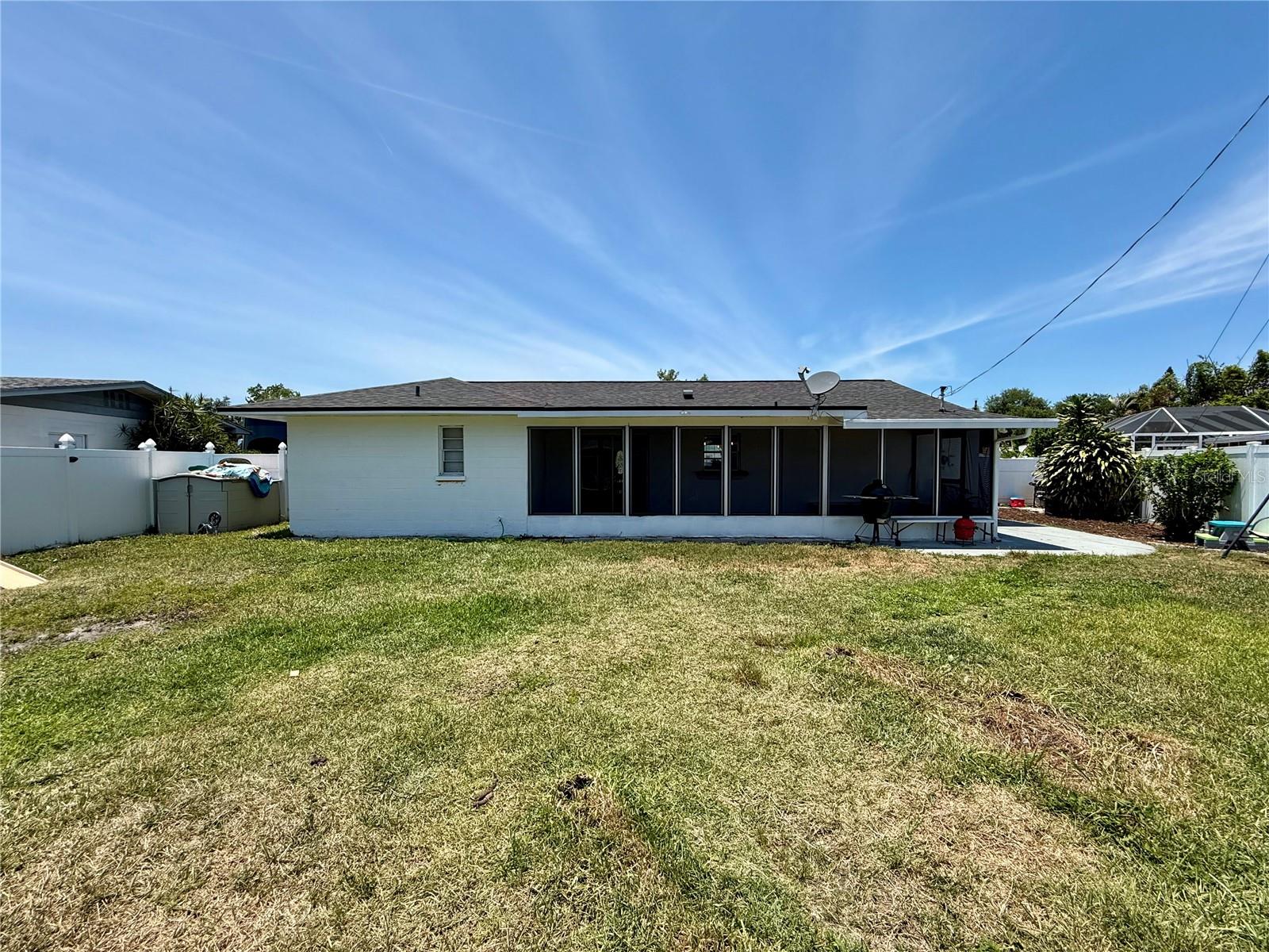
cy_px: 476
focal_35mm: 14
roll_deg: -0.1
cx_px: 634
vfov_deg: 85.7
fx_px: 513
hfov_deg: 102.1
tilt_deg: -1.6
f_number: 2.2
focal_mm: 2.22
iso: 50
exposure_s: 1/2024
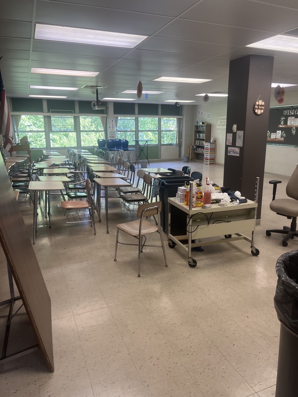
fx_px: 298
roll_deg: -1.5
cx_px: 149
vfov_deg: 67.3
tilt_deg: -14.5
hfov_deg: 53.1
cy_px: 198
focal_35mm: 26
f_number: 1.6
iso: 64
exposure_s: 1/120
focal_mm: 5.1
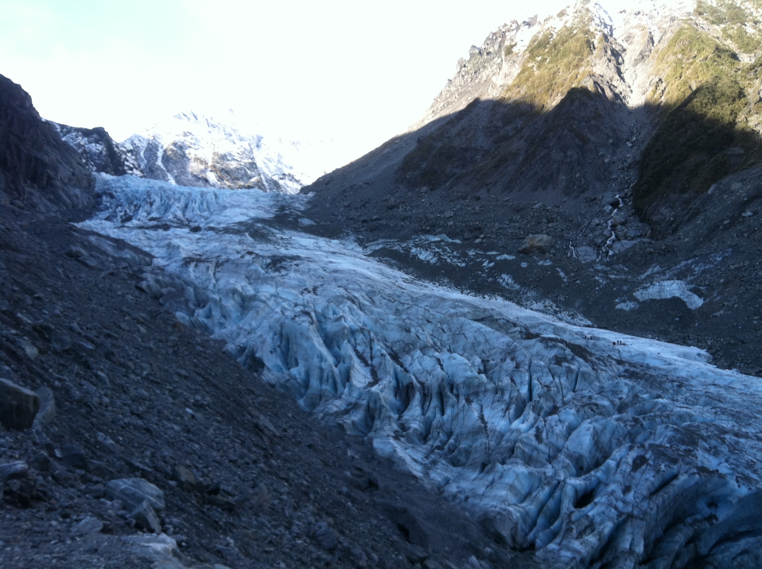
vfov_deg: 40.6
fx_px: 769
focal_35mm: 35
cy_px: 284
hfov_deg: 52.7
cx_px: 381
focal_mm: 3.85
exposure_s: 1/286
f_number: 2.8
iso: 80
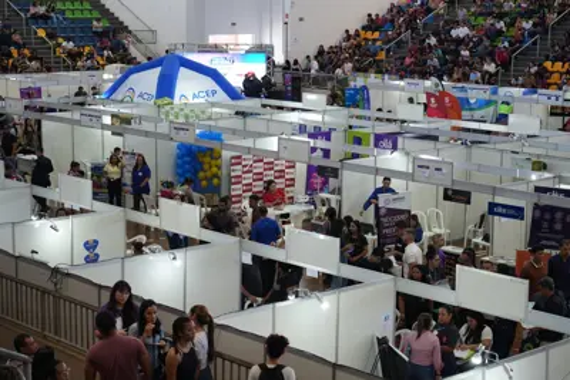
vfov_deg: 19.2
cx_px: 285
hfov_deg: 28.4
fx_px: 1125
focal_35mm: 71
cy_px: 190
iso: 1000
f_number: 4
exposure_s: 1/160
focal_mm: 71
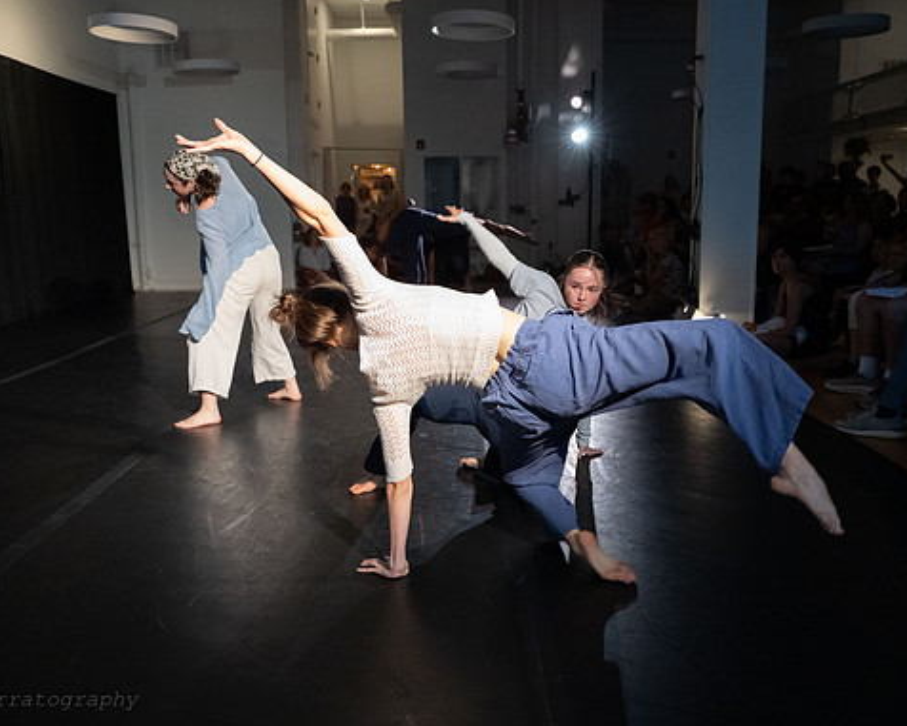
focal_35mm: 32
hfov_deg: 55.6
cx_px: 471
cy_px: 365
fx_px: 859
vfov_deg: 45.8
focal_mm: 28
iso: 6400
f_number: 4
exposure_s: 1/400
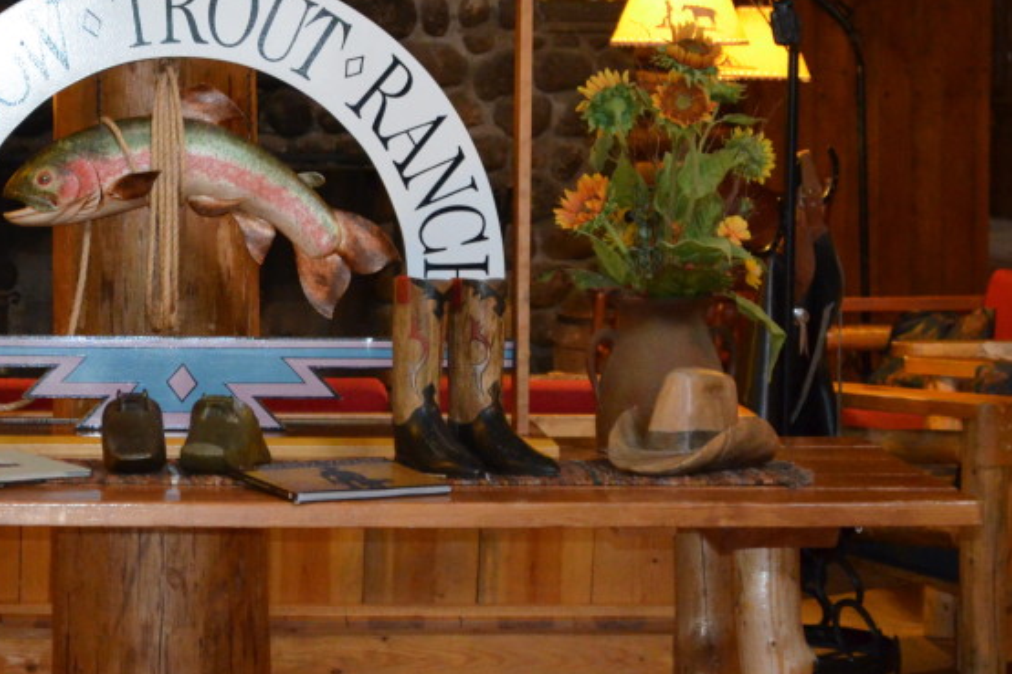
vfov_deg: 9.5
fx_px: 4047
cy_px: 217
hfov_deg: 14.2
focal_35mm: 144
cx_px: 181
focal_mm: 52
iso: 3200
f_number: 5.6
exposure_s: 1/60
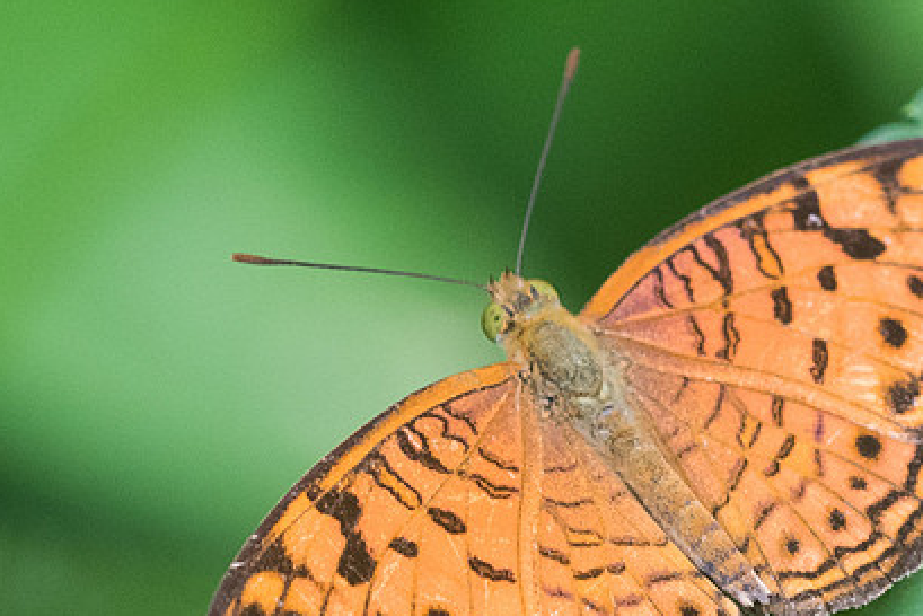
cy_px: 531
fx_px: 20799
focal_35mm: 811
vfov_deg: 1.7
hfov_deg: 2.5
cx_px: 627
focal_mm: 150
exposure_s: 1/800
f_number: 5
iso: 800
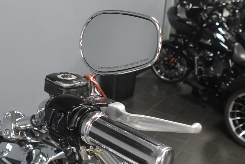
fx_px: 299
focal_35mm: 44
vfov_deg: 30.5
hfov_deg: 44.3
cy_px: 82
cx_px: 146
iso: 800
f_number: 2
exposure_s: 1/80
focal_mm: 7.6
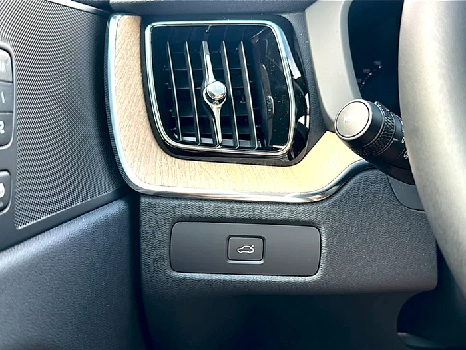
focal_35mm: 30
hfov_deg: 60.0
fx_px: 404
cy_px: 175
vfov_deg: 46.8
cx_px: 233
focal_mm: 6.86
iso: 64
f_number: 1.78
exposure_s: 1/122
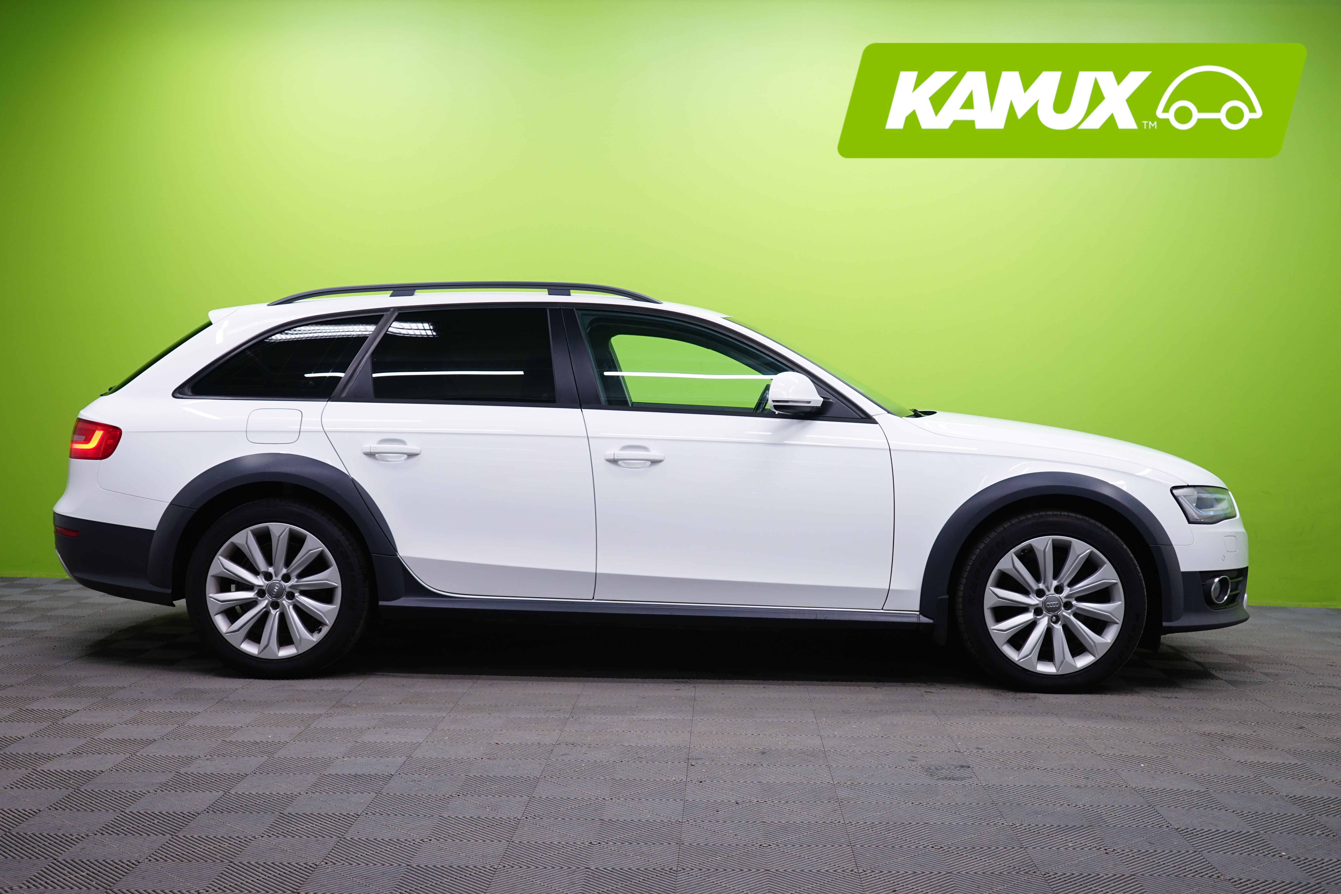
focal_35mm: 40
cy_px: 447
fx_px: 1490
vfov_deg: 33.4
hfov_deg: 48.5
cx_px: 670
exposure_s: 1/20
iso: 400
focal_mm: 40
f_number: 4.5
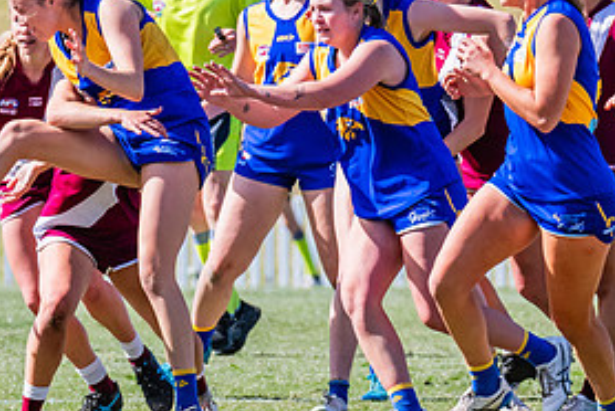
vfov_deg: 1.6
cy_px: 242
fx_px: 15134
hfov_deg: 2.3
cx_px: 61
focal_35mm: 885
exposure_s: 1/1600
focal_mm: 270
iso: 800
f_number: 8
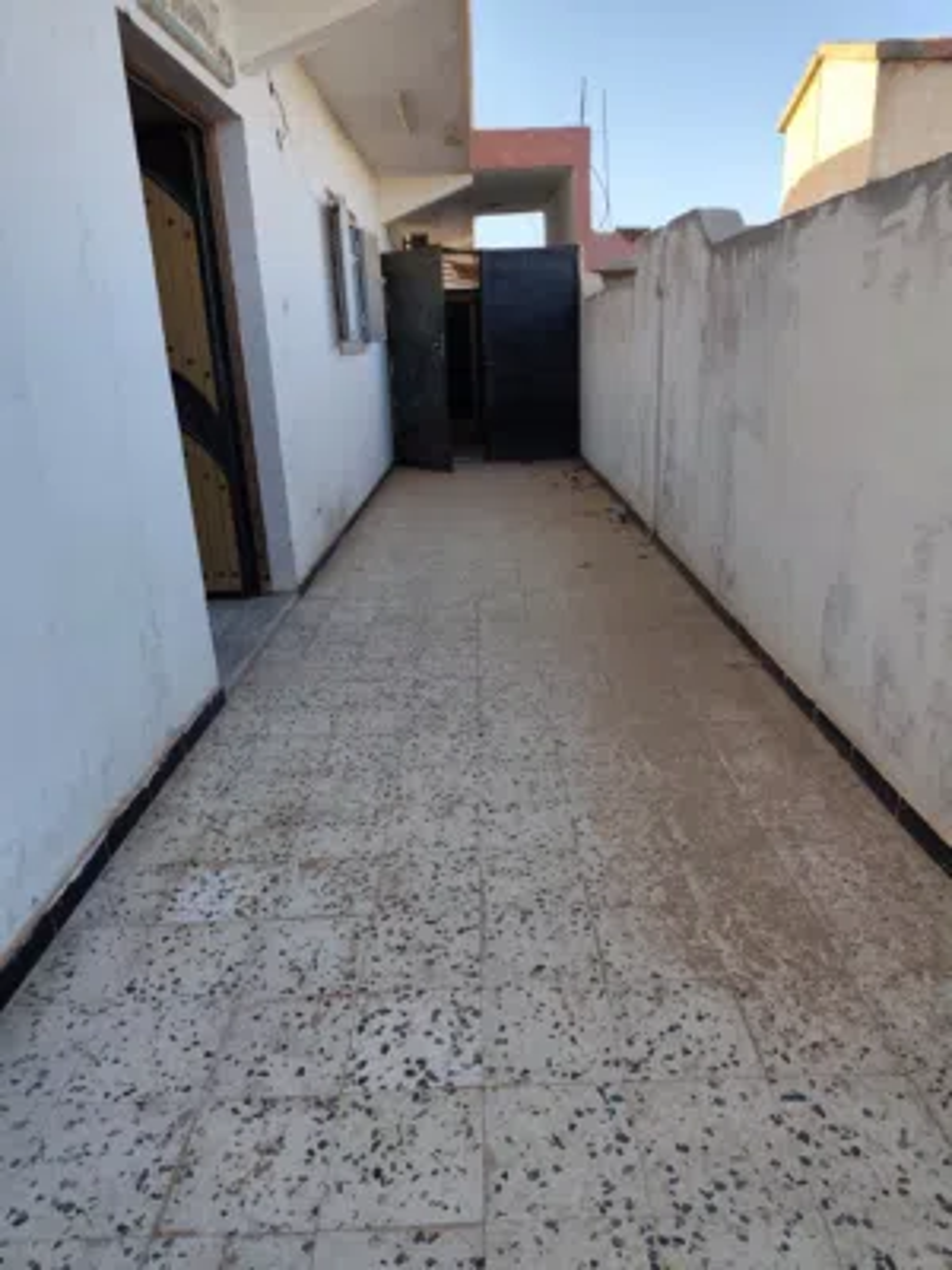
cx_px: 476
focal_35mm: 23
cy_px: 635
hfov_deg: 58.9
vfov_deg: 73.9
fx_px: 843
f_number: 1.65
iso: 200
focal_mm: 6.19
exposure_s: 1/1135
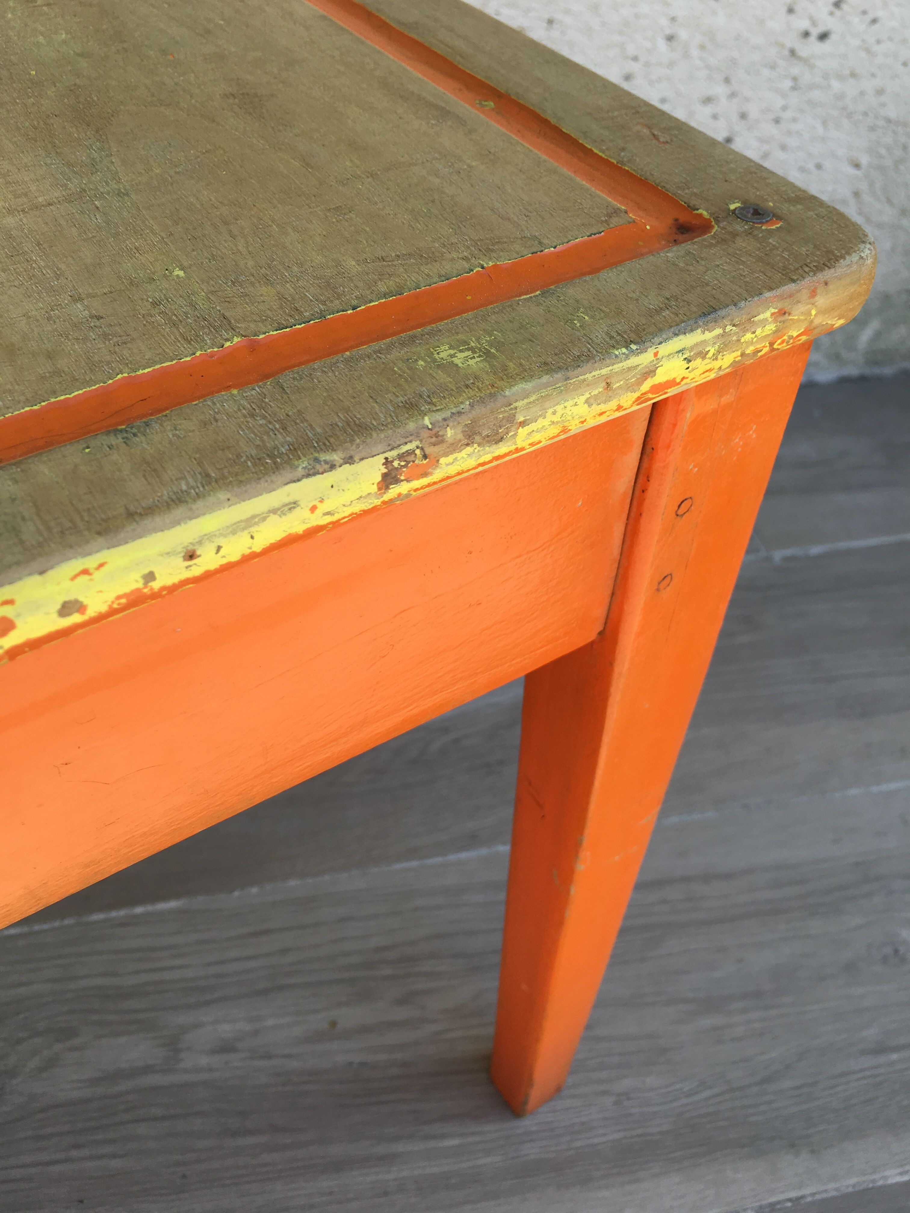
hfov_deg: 48.2
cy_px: 606
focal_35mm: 29
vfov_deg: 61.7
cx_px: 455
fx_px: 1016
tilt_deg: -45.6
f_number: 2.2
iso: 25
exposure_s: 1/229
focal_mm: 4.15
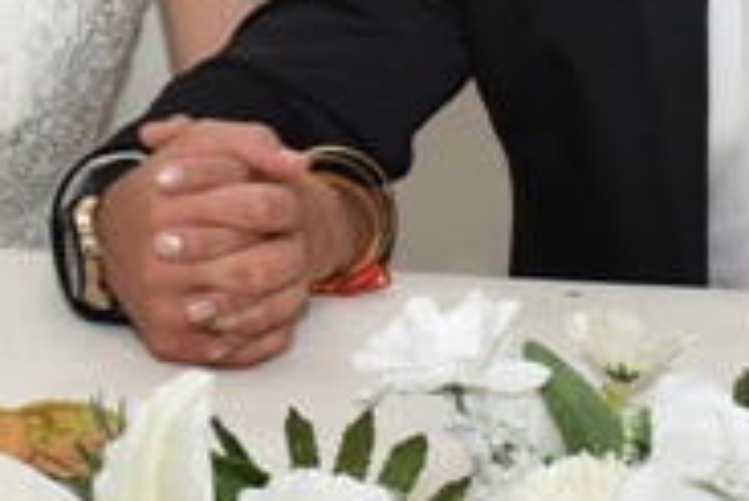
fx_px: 2394
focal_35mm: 115
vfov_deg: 11.8
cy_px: -39
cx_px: 411
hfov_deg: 17.8
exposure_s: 1/60
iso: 400
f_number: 5.6
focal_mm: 22
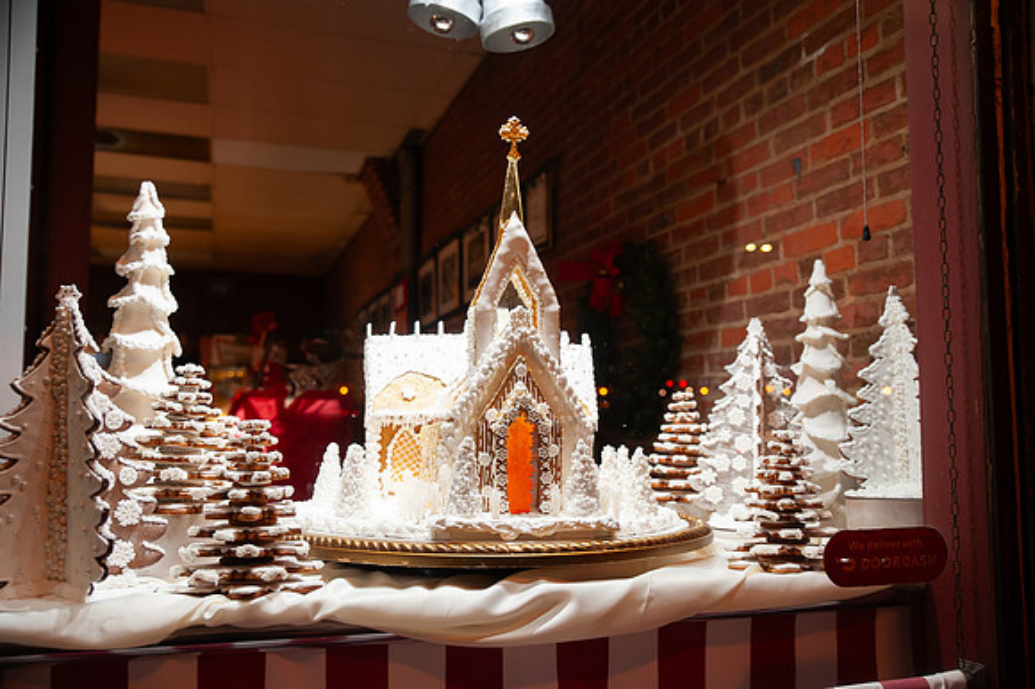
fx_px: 919
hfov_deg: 58.7
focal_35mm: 32
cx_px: 518
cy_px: 344
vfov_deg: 41.1
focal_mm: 32
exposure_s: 1/125
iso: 1000
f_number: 2.8
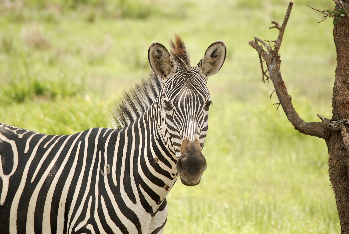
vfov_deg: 4.6
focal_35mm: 300
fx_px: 2912
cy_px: 117
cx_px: 174
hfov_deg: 6.9
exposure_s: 1/640
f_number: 5.6
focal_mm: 200
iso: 200
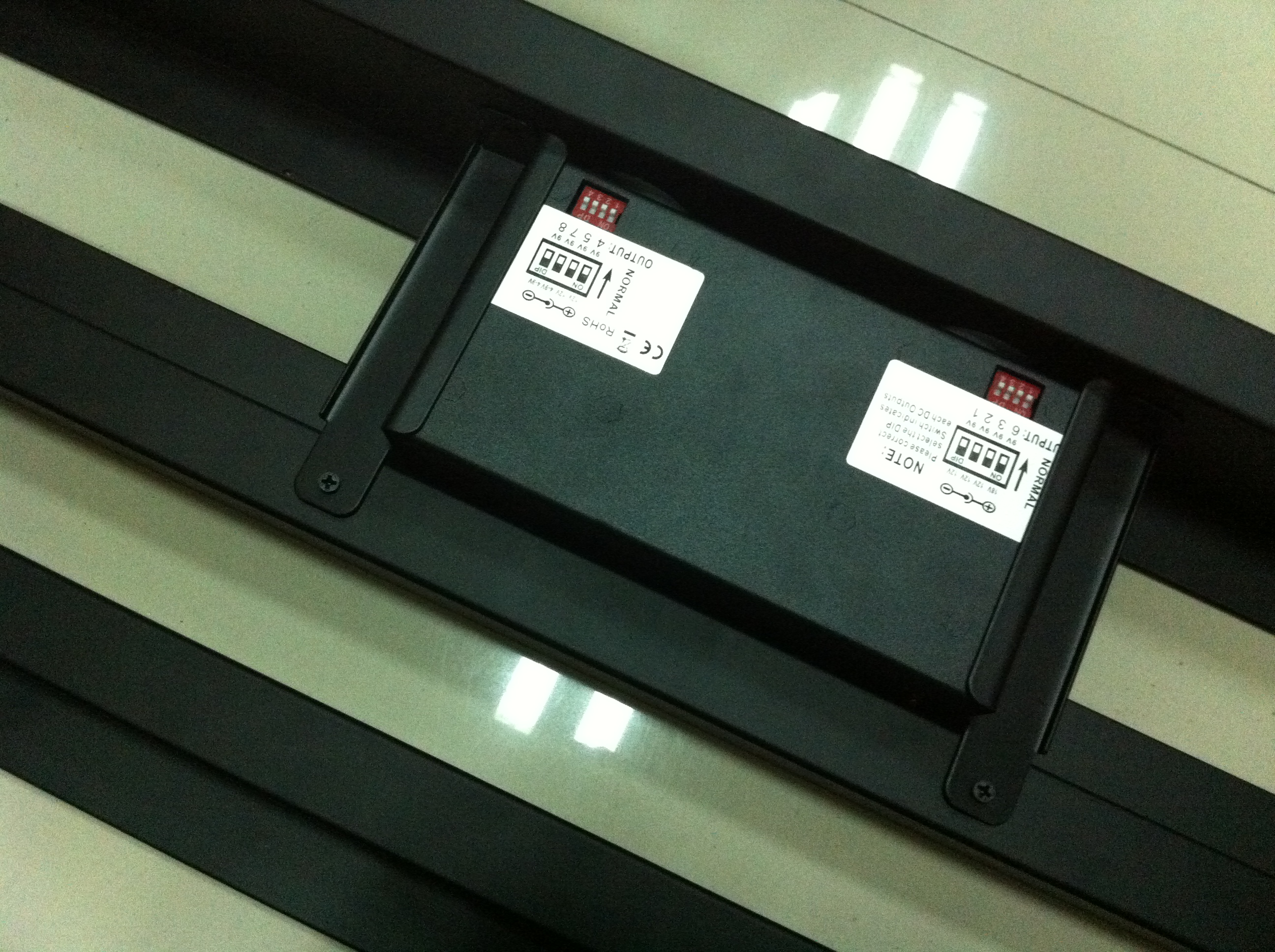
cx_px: 638
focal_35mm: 35
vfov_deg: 40.6
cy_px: 476
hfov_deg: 52.7
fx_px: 1287
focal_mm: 3.85
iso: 640
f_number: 2.8
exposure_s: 1/15
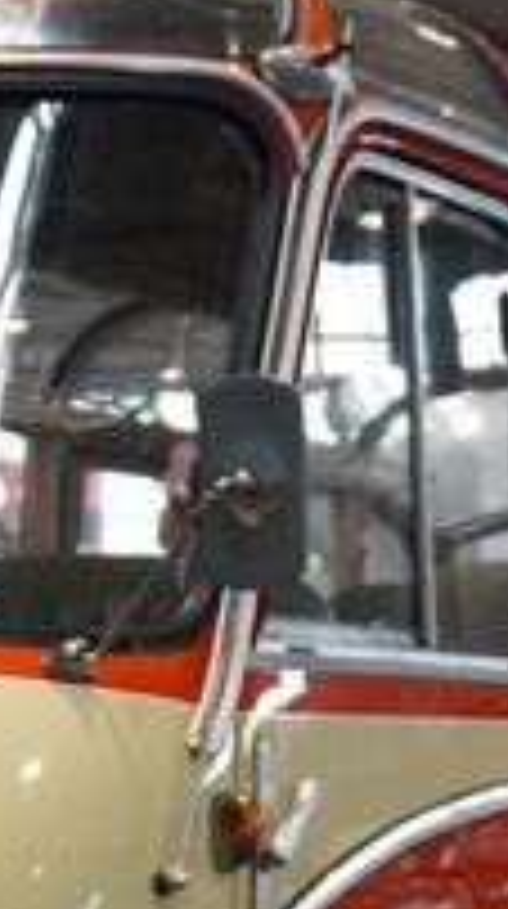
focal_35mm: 137
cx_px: -103
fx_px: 3295
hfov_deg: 8.7
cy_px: 990
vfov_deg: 15.3
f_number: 4
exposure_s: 1/160
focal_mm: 22
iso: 2000
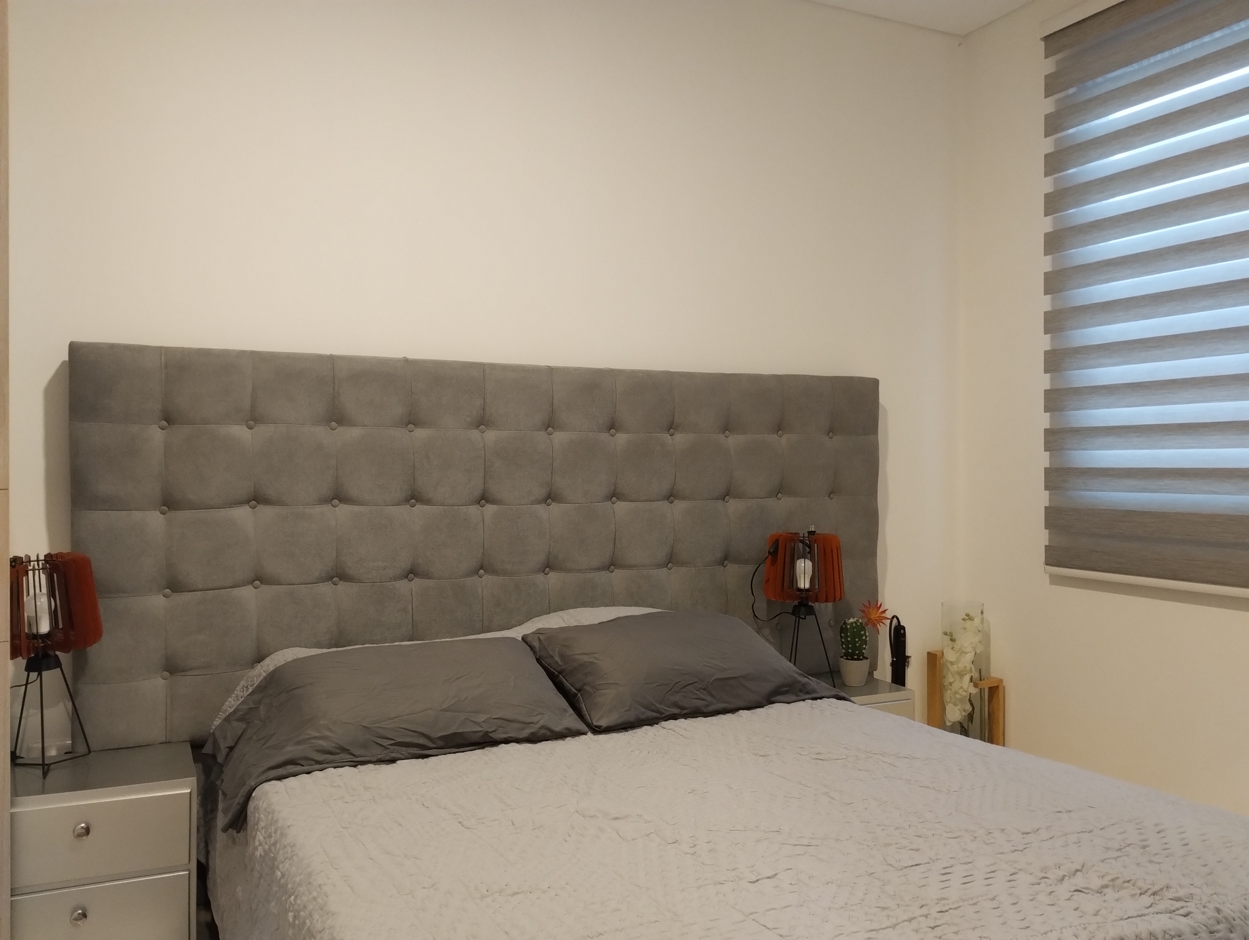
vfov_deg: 49.9
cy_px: 470
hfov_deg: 63.4
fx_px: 1012
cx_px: 624
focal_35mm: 28
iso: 1675
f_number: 1.8
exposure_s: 1/24
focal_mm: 4.27
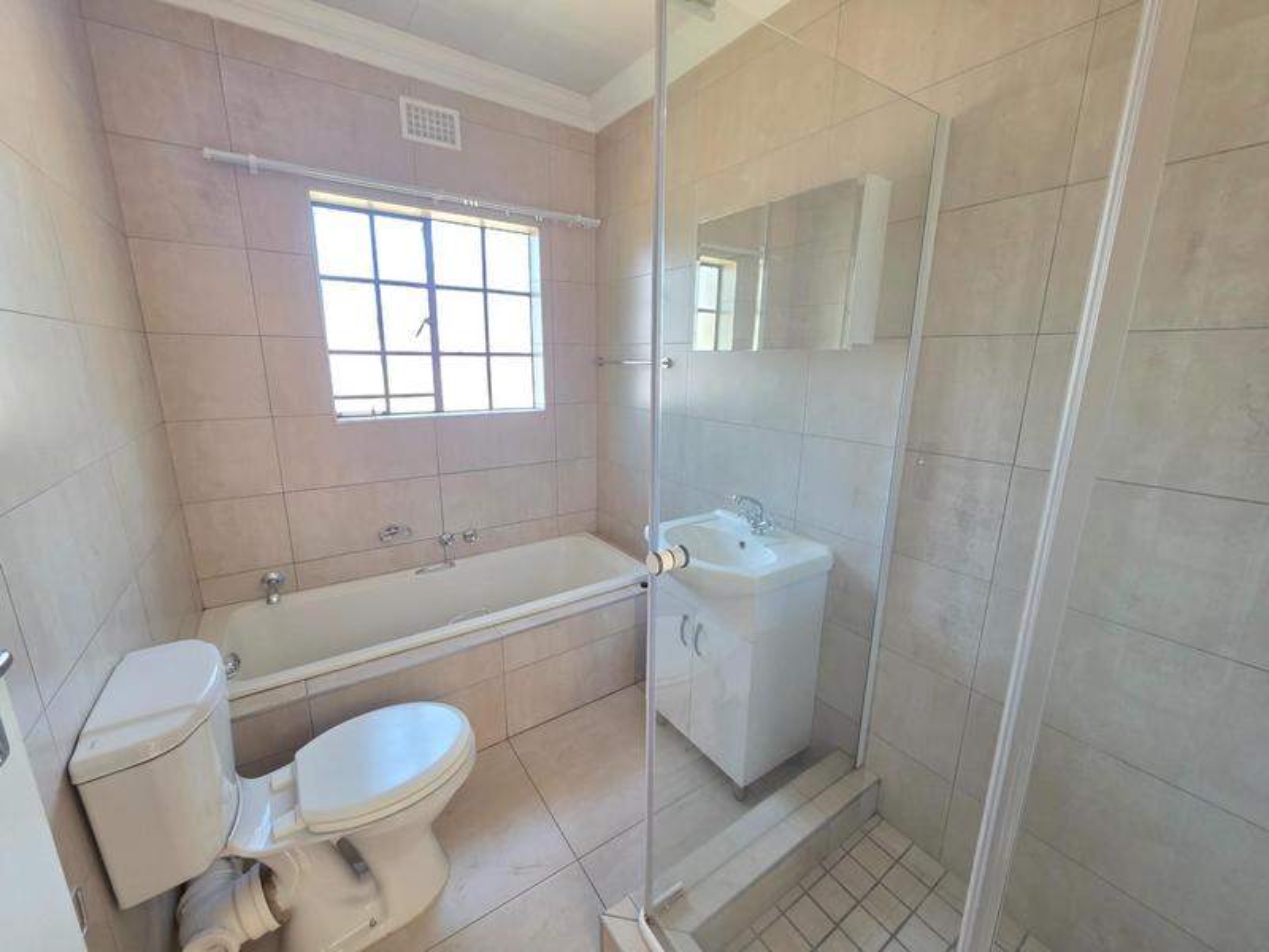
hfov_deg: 106.2
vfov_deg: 89.9
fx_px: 477
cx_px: 634
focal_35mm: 13
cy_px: 476
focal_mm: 2.2
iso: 200
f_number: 1.9
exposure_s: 1/50
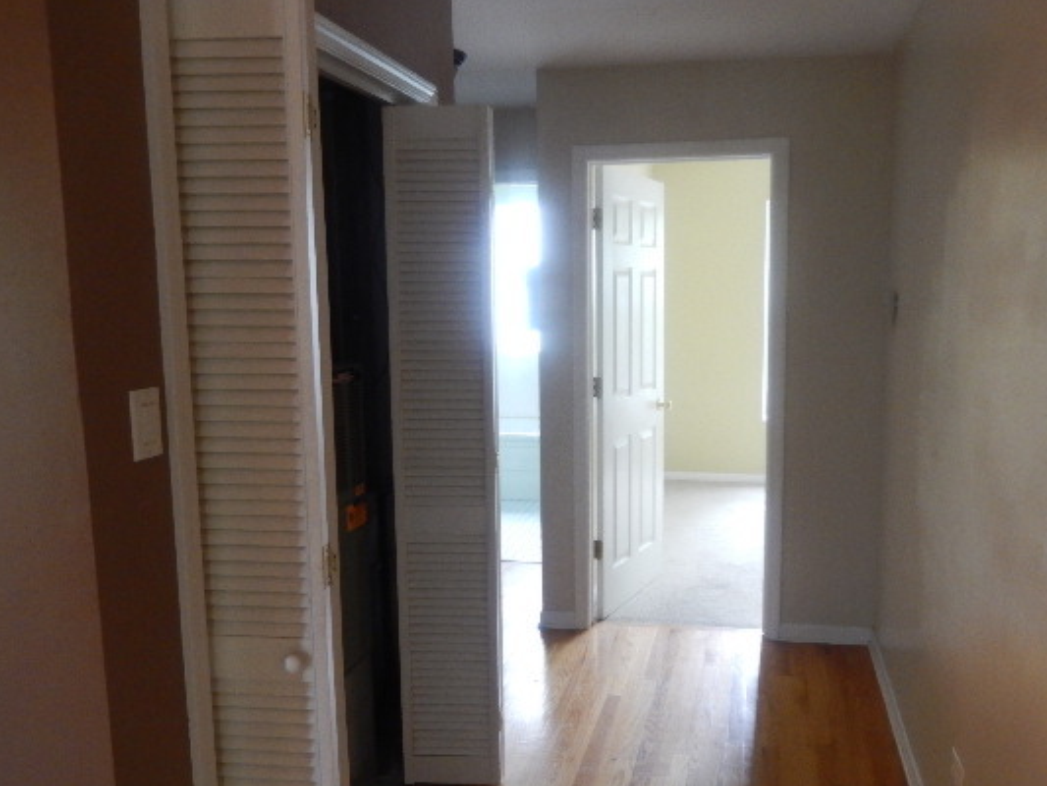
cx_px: 589
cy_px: 417
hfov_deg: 59.8
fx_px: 908
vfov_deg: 46.8
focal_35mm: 30
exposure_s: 1/13
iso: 400
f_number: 3.4
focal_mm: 4.5
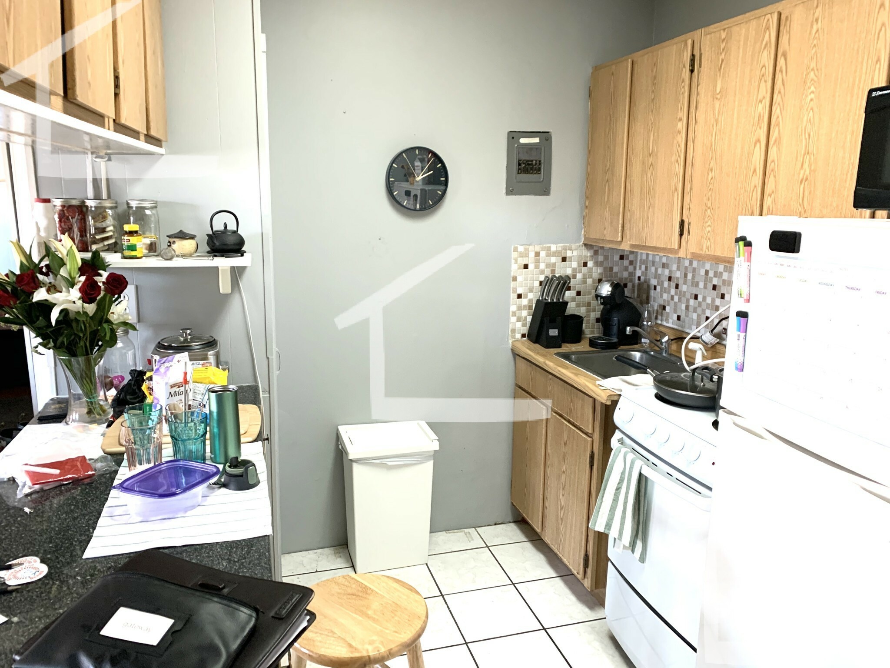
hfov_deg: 67.3
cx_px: 445
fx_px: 668
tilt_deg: -9.6
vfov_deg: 53.1
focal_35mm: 26
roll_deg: -0.1
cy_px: 334
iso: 200
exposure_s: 1/60
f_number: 1.8
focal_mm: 4.25
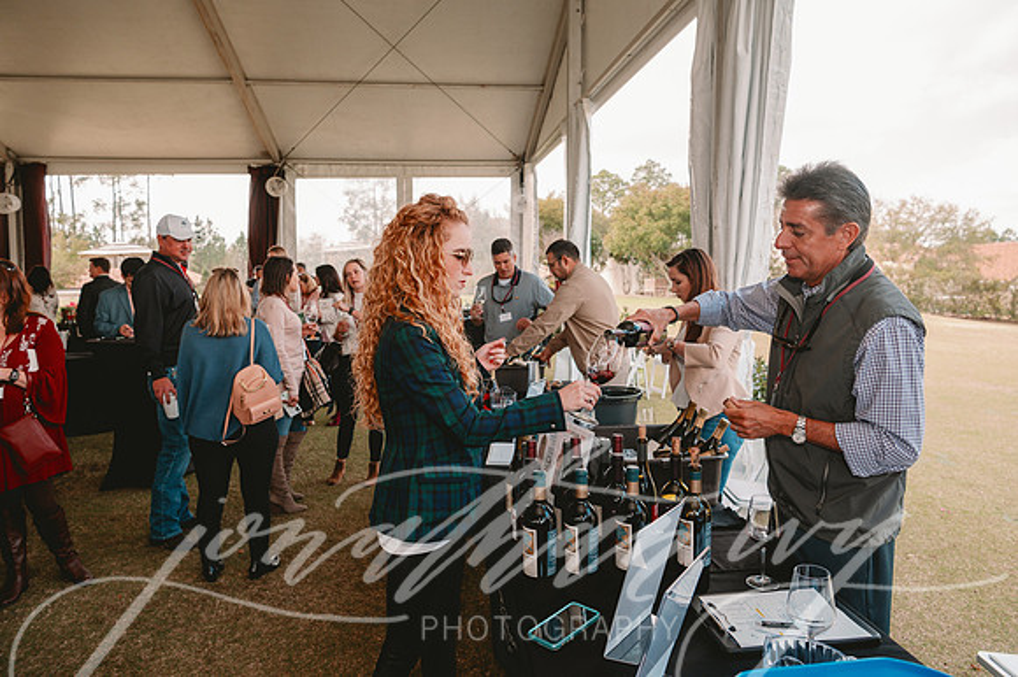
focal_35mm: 24
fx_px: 678
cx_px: 509
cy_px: 338
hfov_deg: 73.8
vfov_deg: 53.1
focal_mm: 24
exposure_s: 1/400
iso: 320
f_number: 4.5
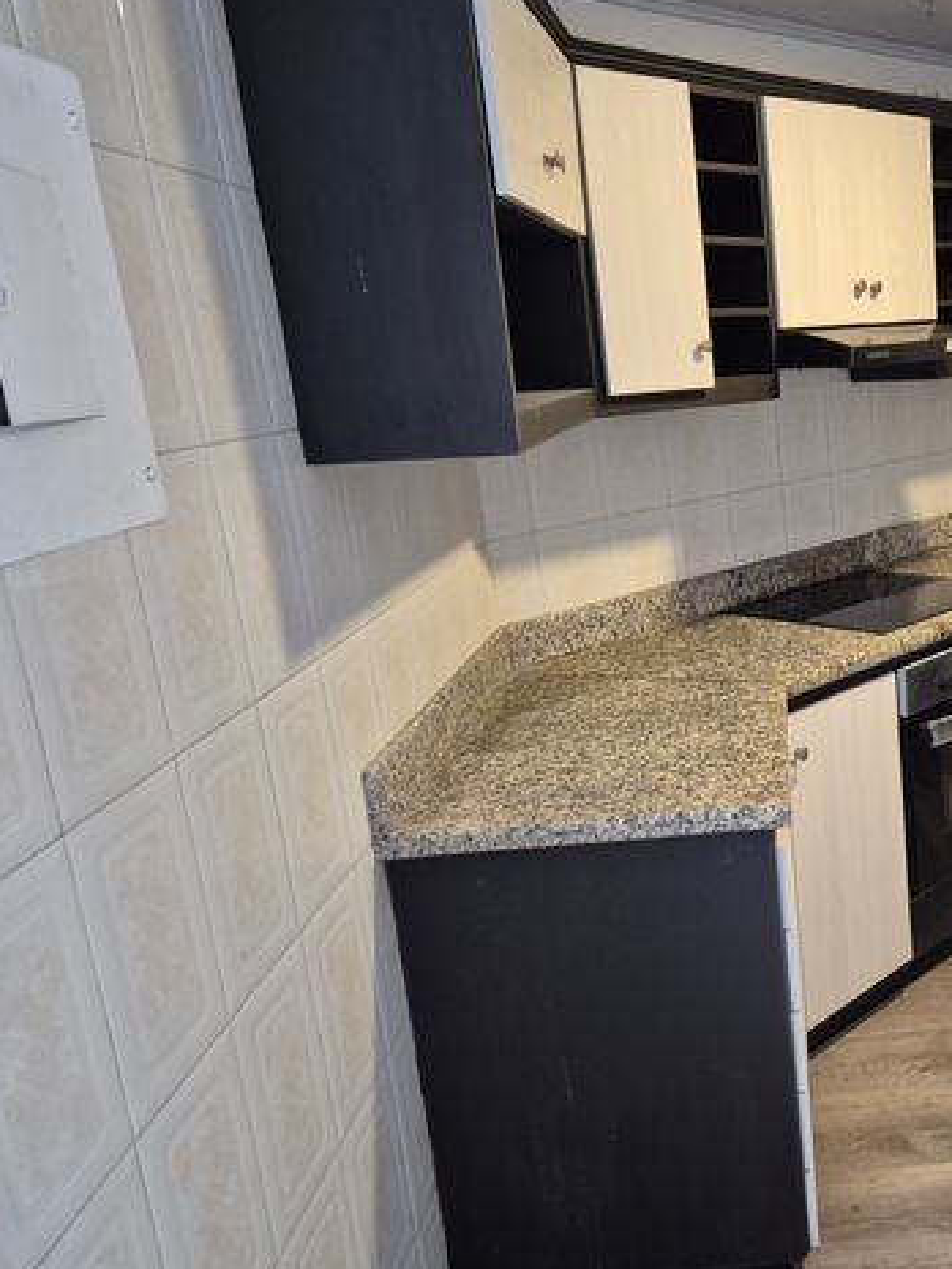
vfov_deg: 55.3
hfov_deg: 40.0
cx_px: 842
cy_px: 625
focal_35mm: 33
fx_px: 1210
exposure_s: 1/120
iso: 500
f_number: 1.8
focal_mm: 5.4
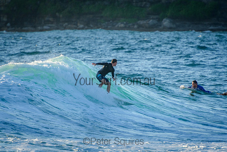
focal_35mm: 611
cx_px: 114
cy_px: 76
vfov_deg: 2.3
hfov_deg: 3.4
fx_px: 3850
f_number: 5.6
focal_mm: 400
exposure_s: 1/2000
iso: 640
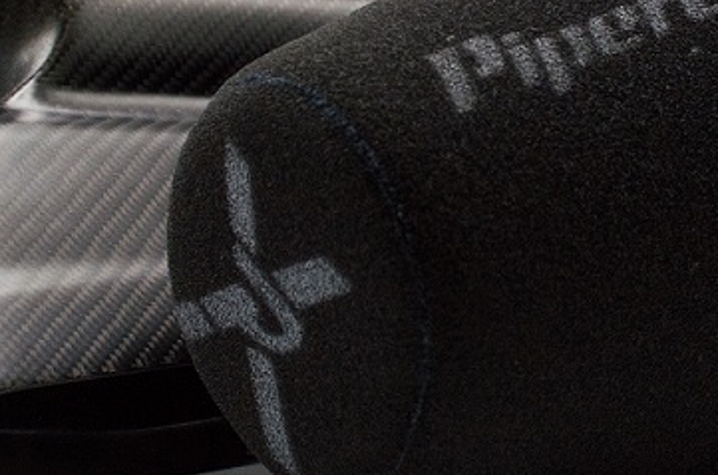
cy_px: 22
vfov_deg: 9.7
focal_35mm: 140
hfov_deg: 14.6
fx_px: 2793
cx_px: 430
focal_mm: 35
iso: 800
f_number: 5
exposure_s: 1/640
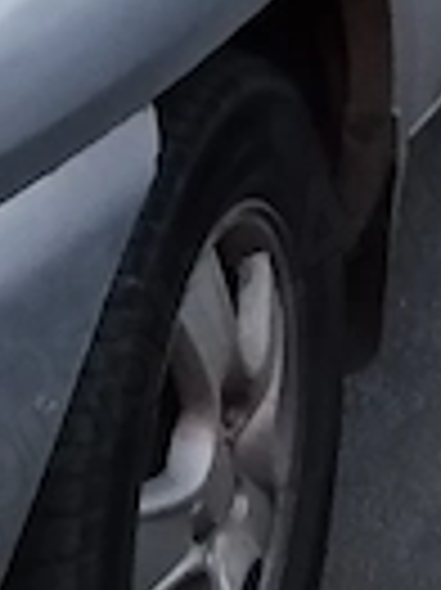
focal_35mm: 177
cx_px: -90
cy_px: -239
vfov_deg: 10.8
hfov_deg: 8.3
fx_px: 3011
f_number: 1.8
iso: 400
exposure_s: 1/33
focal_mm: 4.22
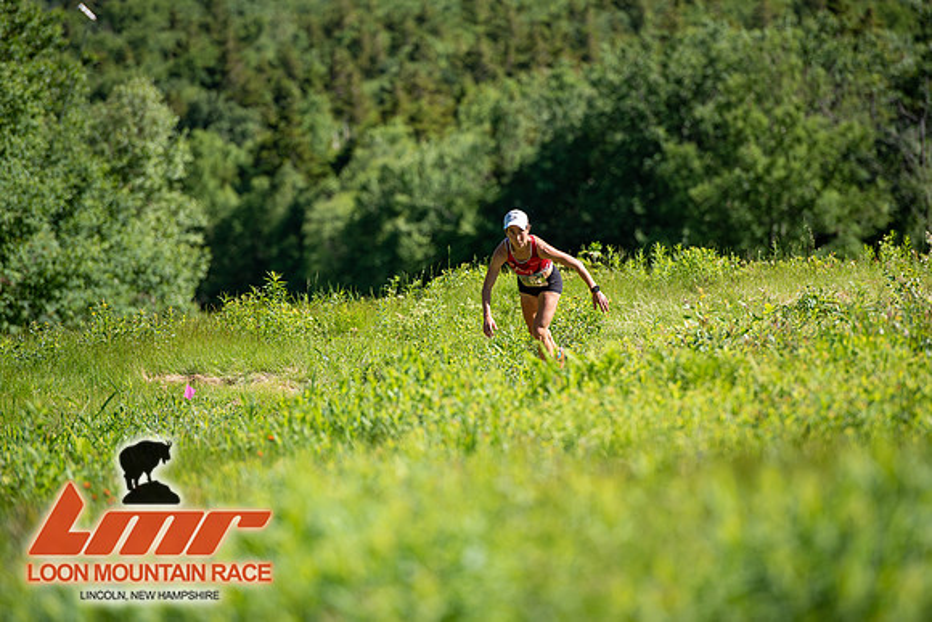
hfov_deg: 10.3
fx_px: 5179
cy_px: 311
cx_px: 466
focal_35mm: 200
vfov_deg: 6.9
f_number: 3.5
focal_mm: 200
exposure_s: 1/1000
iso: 100
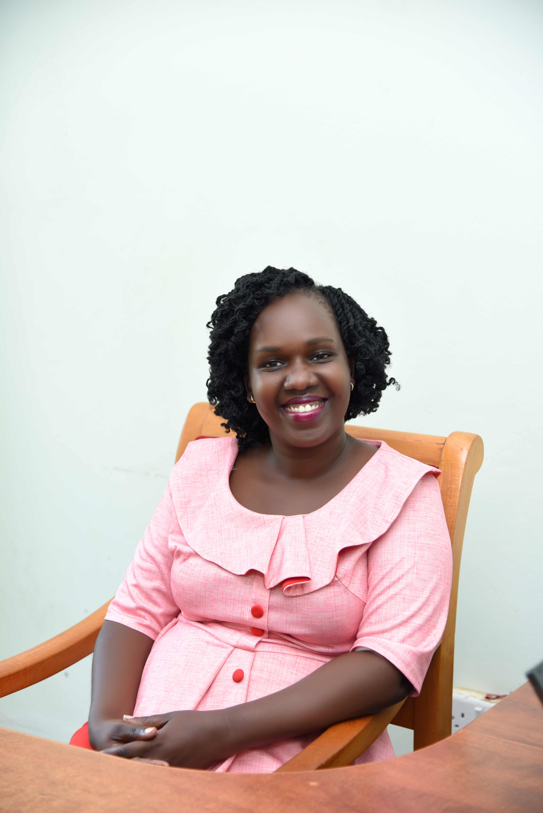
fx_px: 1492
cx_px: 272
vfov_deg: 30.5
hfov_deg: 20.6
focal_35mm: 66
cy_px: 406
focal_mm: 66
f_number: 4
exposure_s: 1/250
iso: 1000
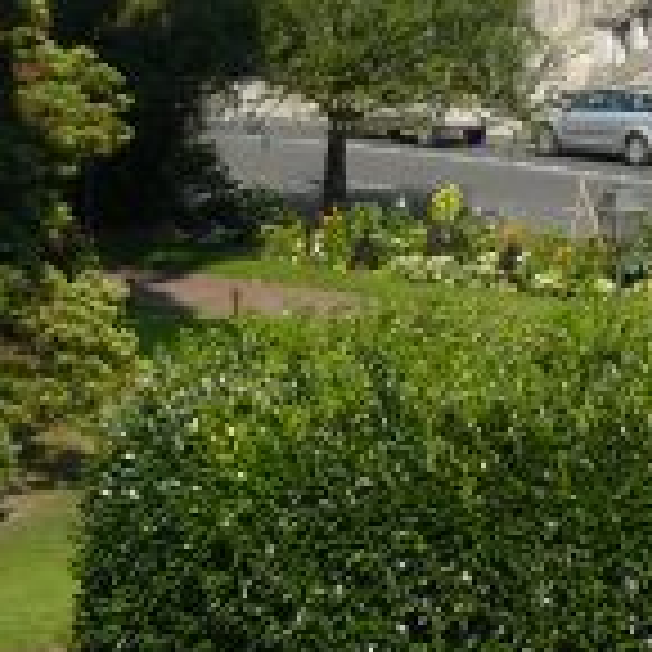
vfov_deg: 9.4
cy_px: -603
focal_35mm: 175
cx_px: 1075
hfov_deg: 9.6
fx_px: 3729
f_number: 5.6
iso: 100
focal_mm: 6
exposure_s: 1/320
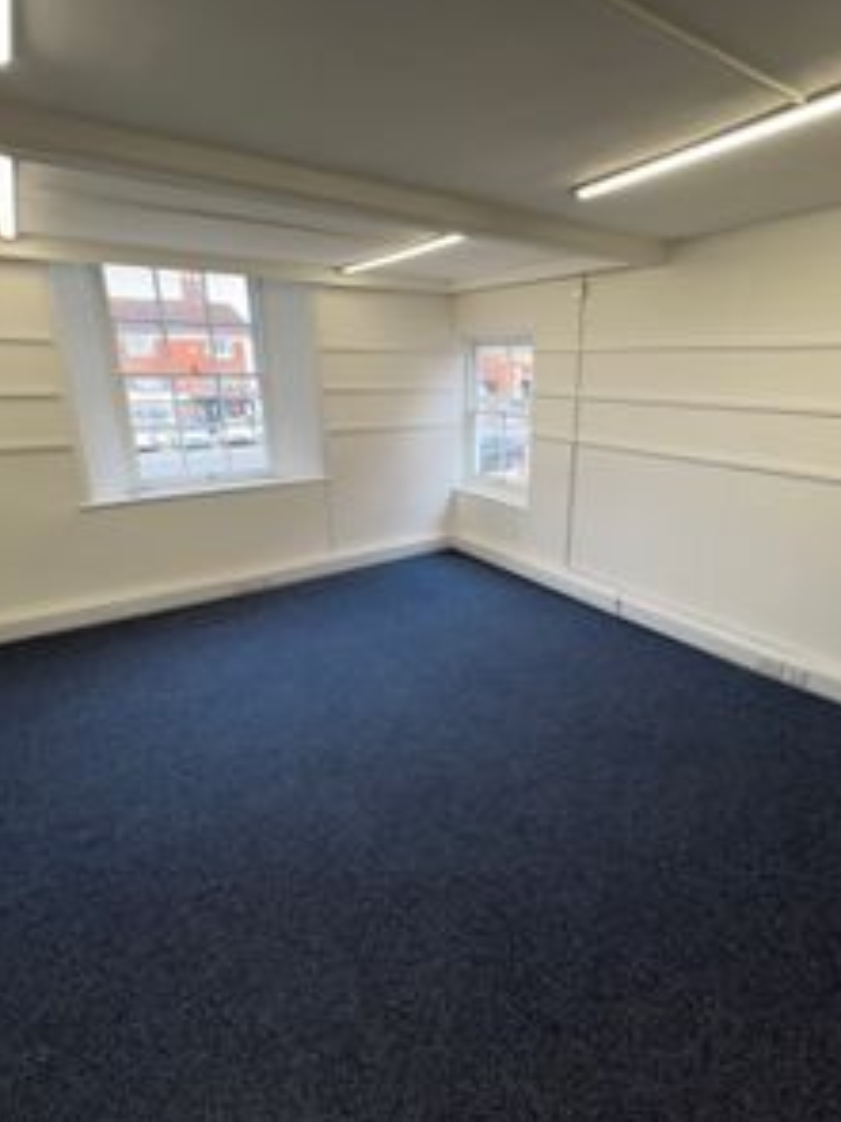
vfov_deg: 84.7
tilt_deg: -16.4
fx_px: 616
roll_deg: +0.4
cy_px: 559
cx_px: 506
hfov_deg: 67.9
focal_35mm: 19
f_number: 2.2
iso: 40
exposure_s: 1/161
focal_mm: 2.22
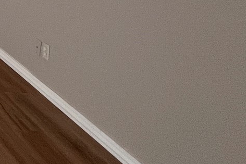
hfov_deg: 19.2
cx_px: -251
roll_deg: +0.3
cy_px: -71
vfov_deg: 21.3
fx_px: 376
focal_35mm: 55
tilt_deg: -6.8
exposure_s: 1/99
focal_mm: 1.57
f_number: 1.8
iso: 125
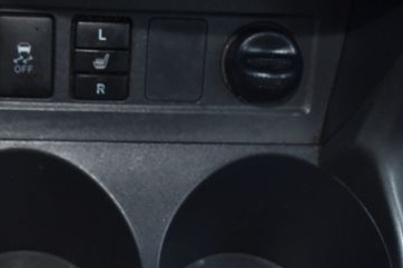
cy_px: 198
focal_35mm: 93
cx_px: 161
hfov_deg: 21.9
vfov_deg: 14.7
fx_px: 1039
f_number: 5
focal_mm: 35
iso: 800
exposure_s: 1/100
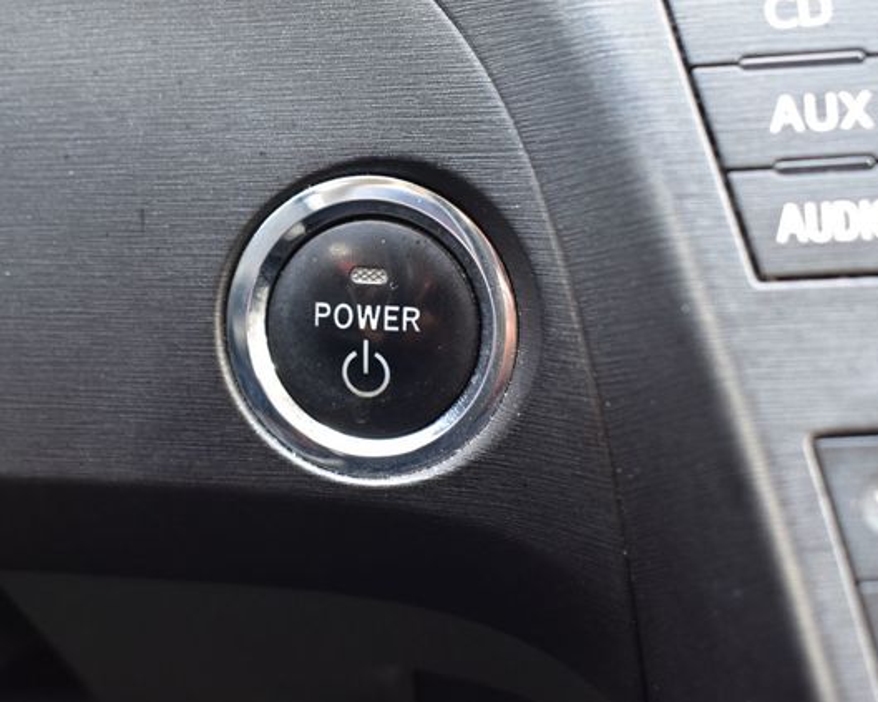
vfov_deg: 25.6
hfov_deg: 31.6
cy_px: 350
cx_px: 372
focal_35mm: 60
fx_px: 1548
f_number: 6.3
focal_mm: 35
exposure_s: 1/20
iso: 400
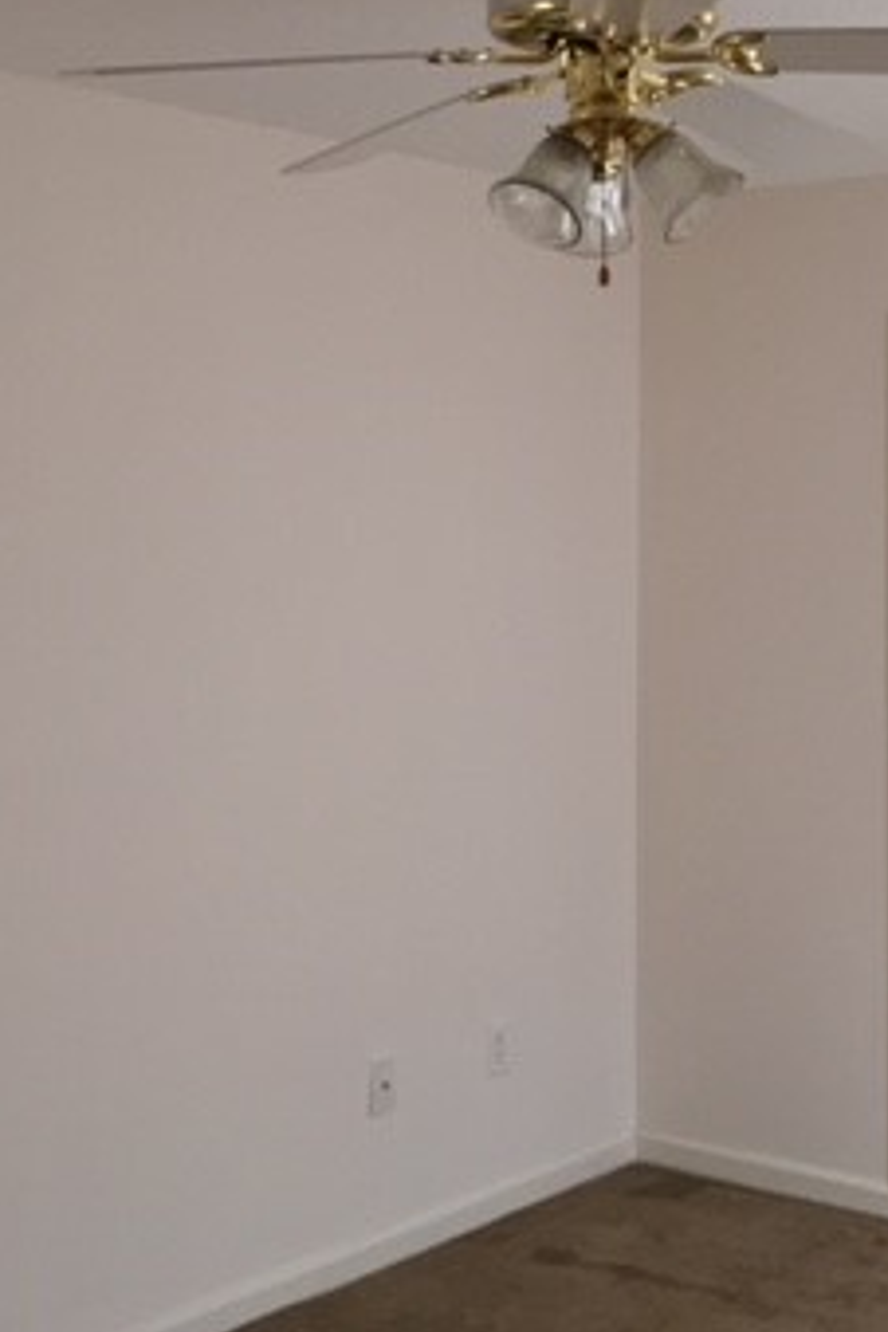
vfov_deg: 34.7
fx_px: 2109
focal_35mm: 57
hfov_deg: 23.8
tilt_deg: +2.4
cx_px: 491
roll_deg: -0.6
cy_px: 452
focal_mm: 4.15
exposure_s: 1/30
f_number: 2.2
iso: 80
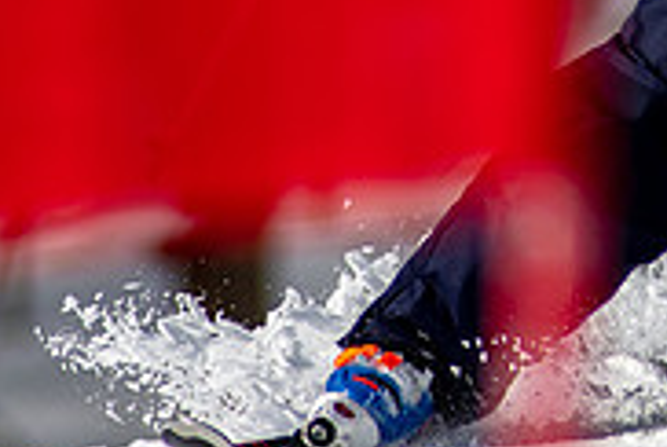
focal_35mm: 1585
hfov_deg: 1.3
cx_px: 1111
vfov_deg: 0.9
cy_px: -305
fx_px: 29414
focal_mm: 300
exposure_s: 1/6400
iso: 100
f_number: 2.8
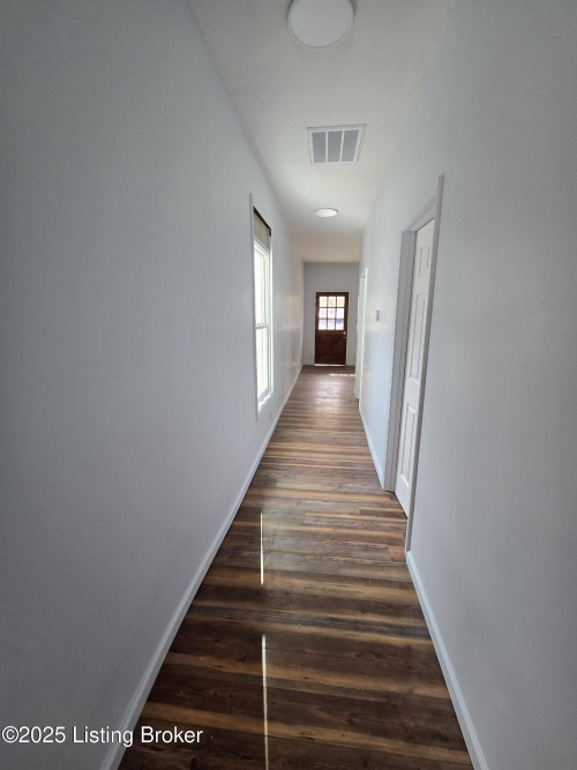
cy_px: 385
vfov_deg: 106.2
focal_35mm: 13
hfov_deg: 89.9
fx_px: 289
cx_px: 288
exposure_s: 1/60
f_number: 2.2
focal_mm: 2.2
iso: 80
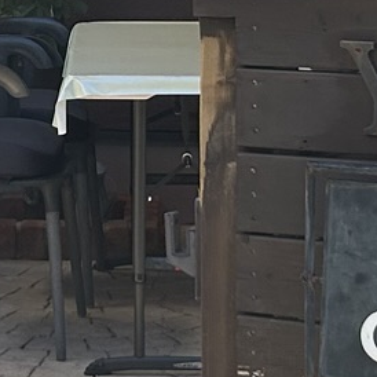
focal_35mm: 168
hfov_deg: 10.3
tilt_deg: -5.5
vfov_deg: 10.4
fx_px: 2070
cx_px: -23
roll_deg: -0.2
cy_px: 44
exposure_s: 1/866
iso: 50
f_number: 1.5
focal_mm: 5.7
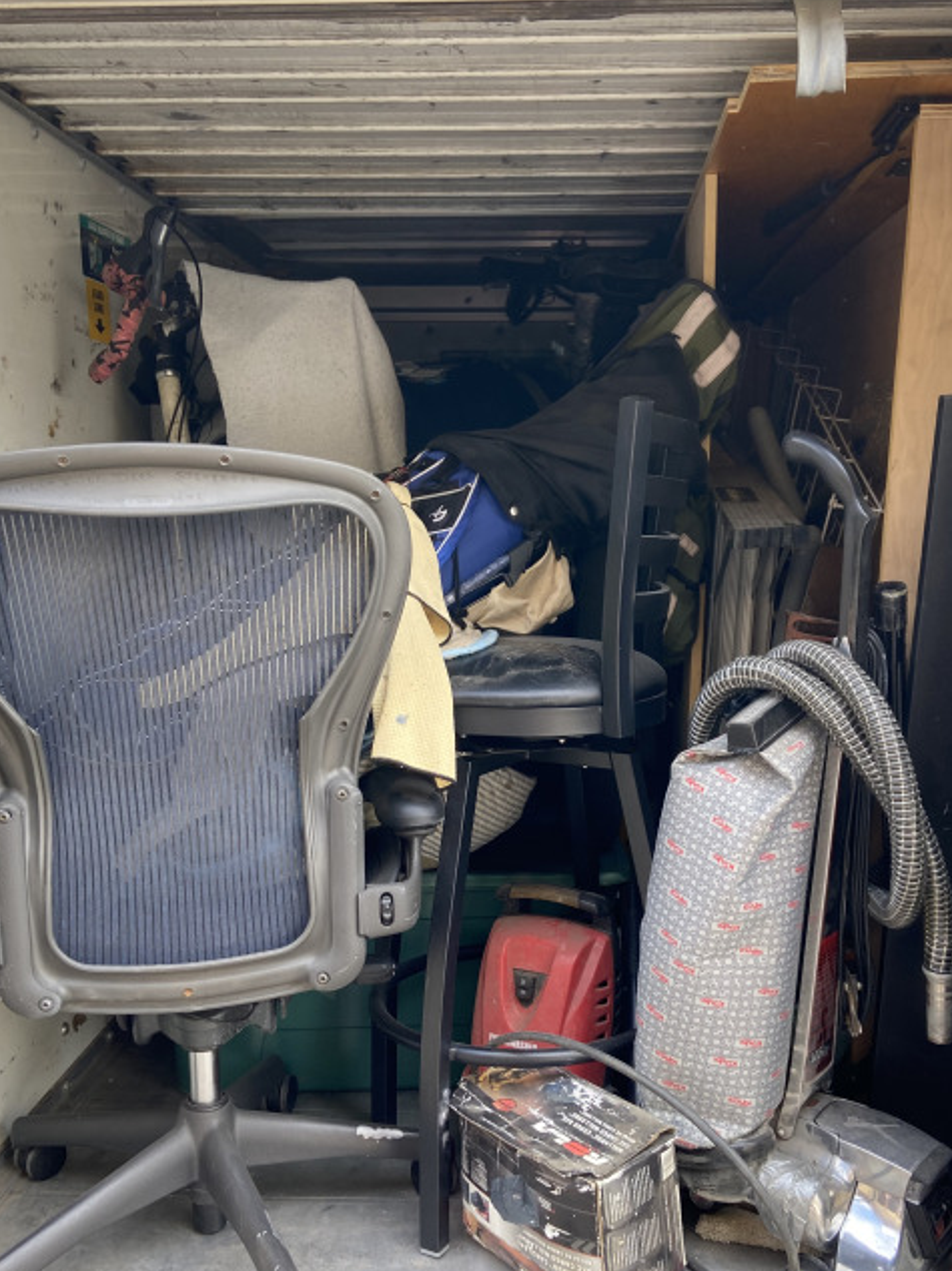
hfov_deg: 40.7
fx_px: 1284
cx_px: 507
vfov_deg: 52.4
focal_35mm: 35
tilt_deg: -12.5
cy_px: 745
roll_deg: +1.7
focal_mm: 4.25
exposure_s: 1/121
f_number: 1.8
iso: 32
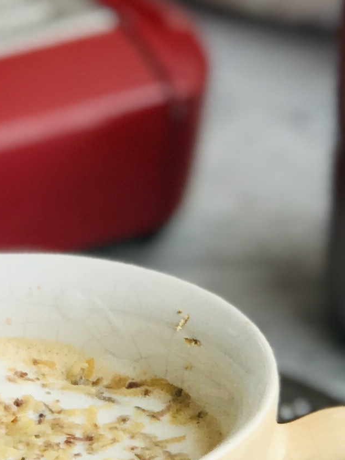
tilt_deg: -28.3
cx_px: -11
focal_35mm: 275
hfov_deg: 5.4
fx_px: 3654
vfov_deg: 7.2
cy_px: 211
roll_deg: +1.5
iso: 20
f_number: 2.8
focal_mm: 6.6
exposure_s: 1/164
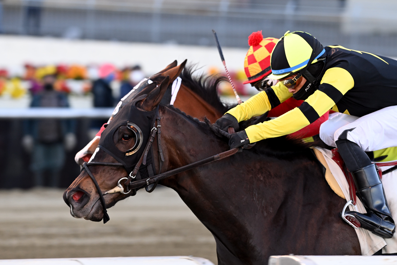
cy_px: 132
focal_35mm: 300
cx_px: 198
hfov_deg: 6.9
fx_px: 3308
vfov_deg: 4.6
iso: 3200
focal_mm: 300
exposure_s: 1/1000
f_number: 6.3
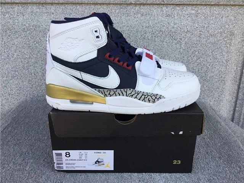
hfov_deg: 58.4
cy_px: 92
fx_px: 219
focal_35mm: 31
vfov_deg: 45.4
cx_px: 122
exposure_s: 1/234
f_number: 2.4
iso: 25
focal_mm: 3.3
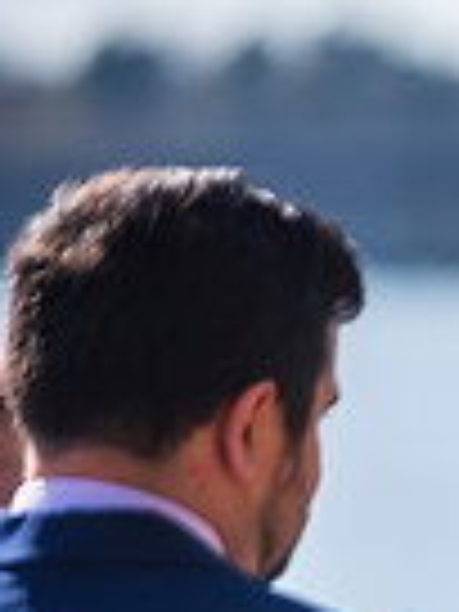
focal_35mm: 822
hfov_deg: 1.8
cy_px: 722
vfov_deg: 2.4
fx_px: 14533
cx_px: 1264
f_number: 2.8
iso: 100
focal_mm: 200
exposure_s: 1/1000
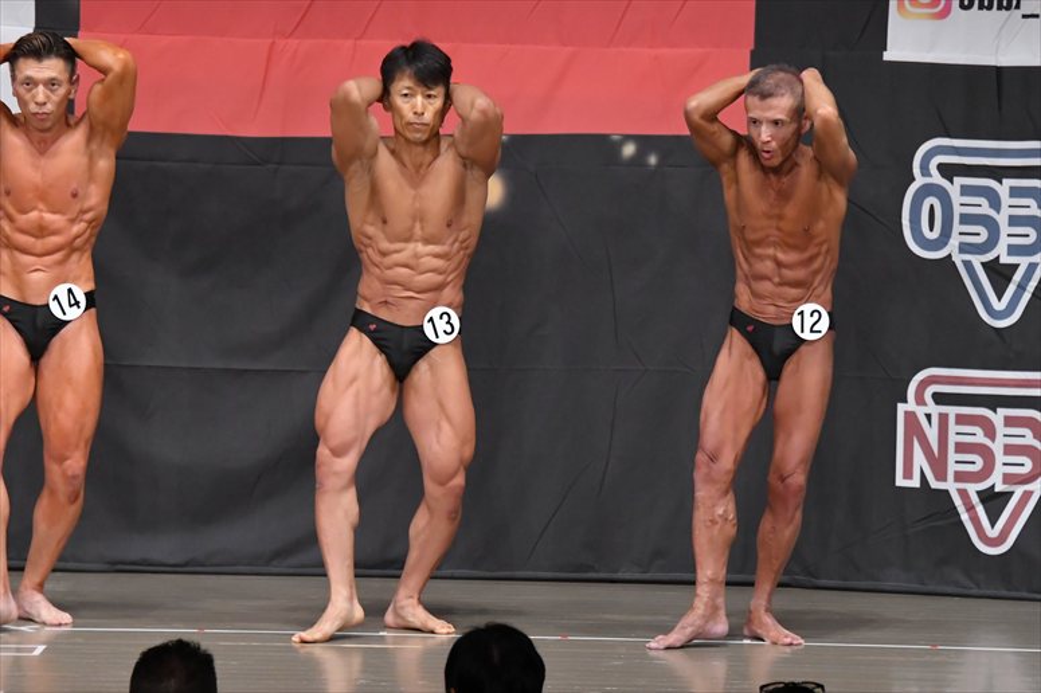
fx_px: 6503
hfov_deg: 9.2
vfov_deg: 6.1
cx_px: 520
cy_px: 346
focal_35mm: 225
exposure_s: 1/400
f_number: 5.6
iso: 5000
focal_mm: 150
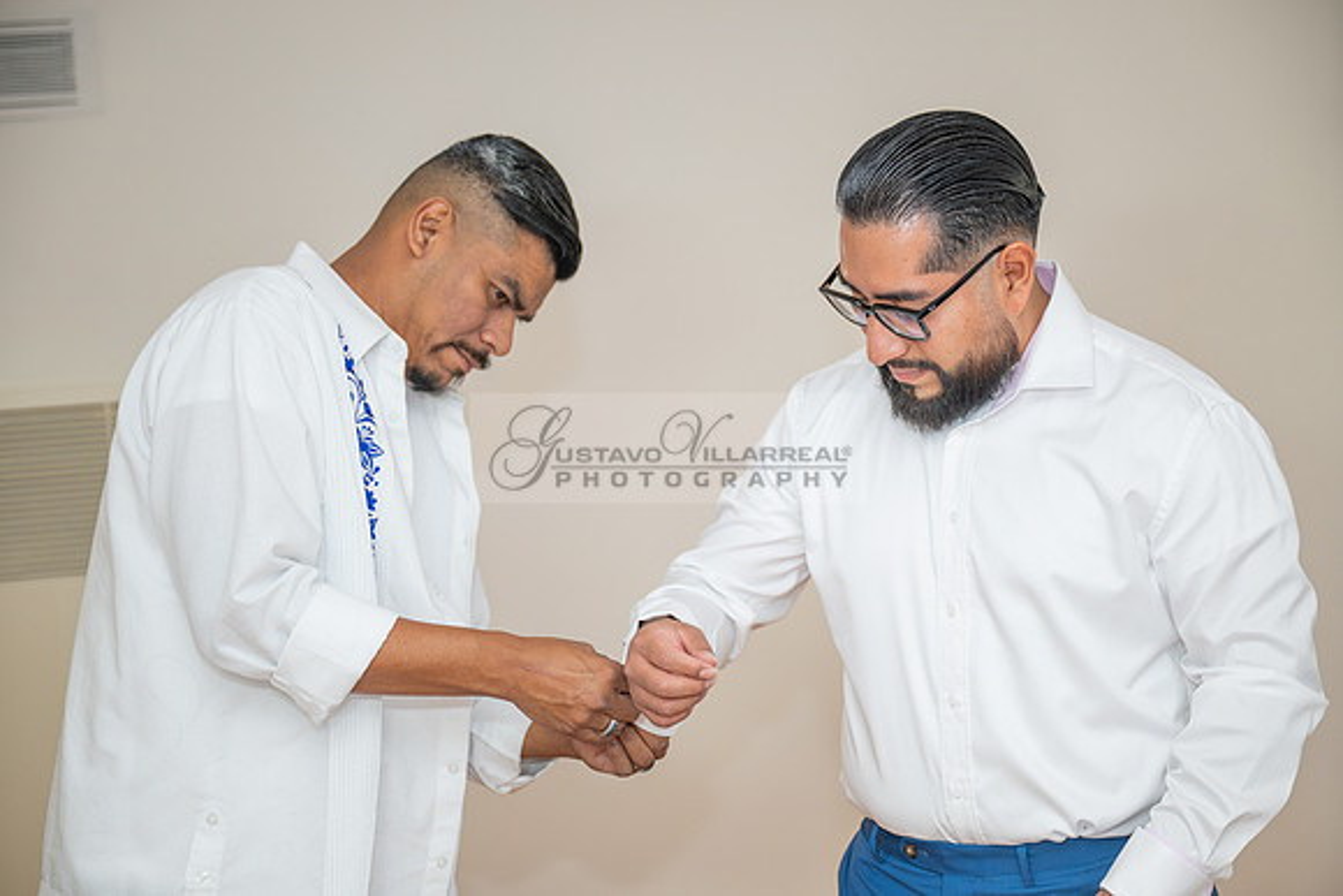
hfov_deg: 34.5
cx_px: 672
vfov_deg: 23.4
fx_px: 2164
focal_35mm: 58
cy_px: 448
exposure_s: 1/160
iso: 400
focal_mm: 58
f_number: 2.8
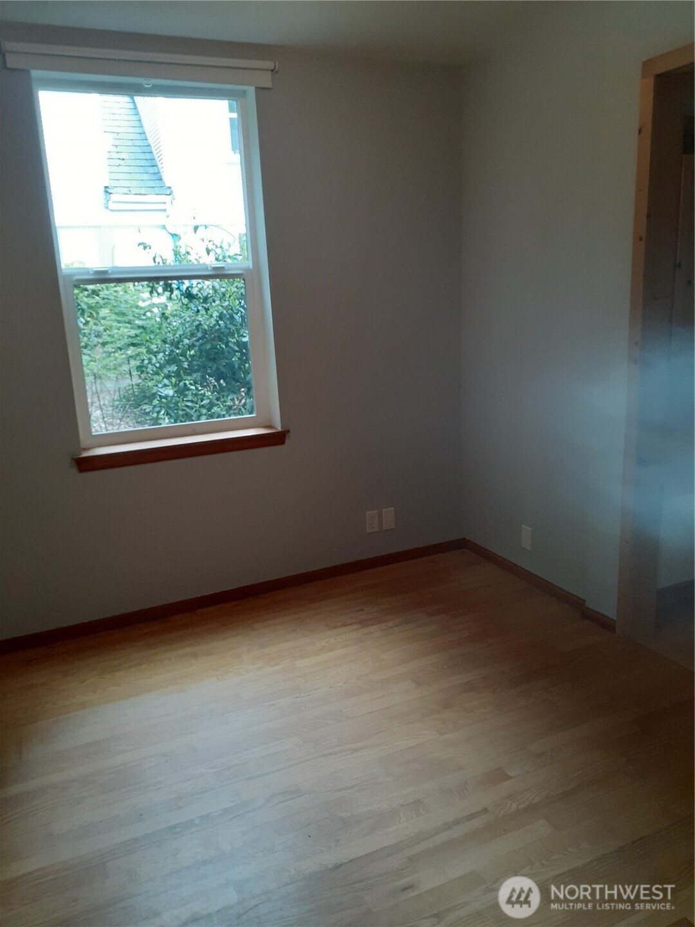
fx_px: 723
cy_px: 464
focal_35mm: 27
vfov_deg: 65.3
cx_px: 348
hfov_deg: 51.4
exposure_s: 1/60
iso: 400
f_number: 1.9
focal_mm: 3.6
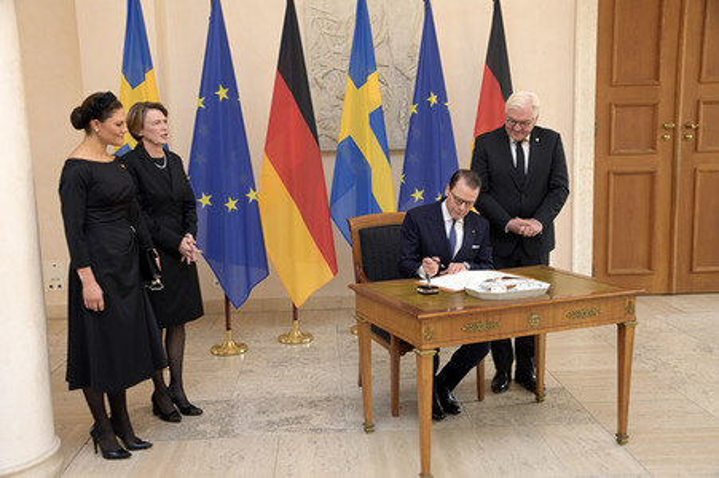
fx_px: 758
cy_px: 239
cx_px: 360
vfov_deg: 35.0
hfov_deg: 50.7
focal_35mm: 38
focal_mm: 38
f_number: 5.6
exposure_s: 1/80
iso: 1600
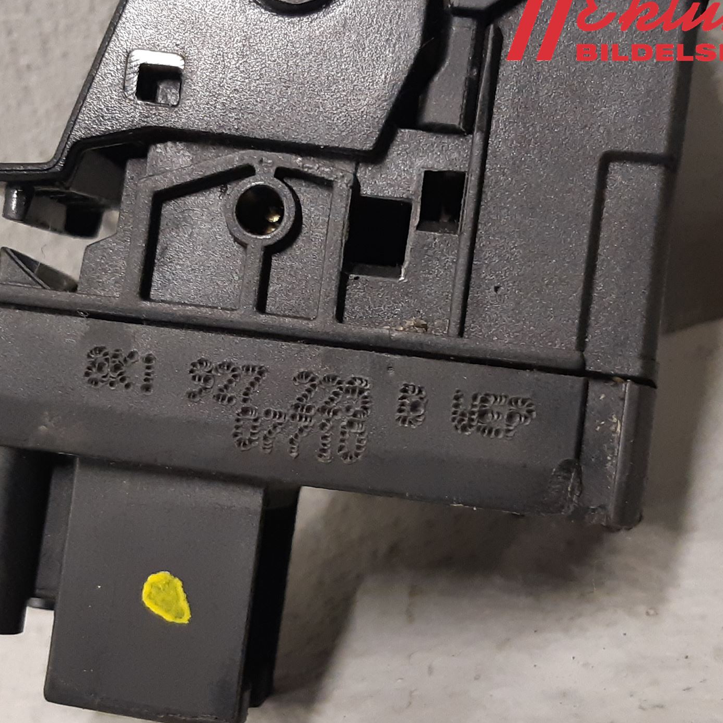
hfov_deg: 48.2
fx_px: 803
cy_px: 374
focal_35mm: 34
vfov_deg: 48.4
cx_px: 292
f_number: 1.7
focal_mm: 3.93
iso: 200
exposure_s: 1/50
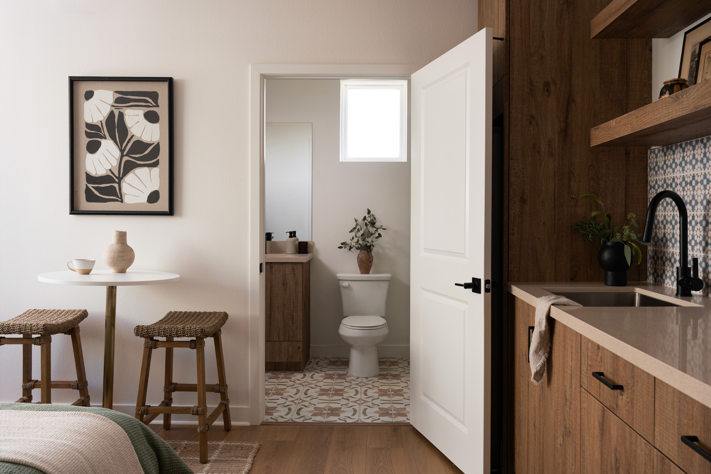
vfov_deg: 43.6
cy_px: 237
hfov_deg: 61.9
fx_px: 592
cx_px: 356
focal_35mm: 30
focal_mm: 30
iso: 200
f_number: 8
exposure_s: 1/20
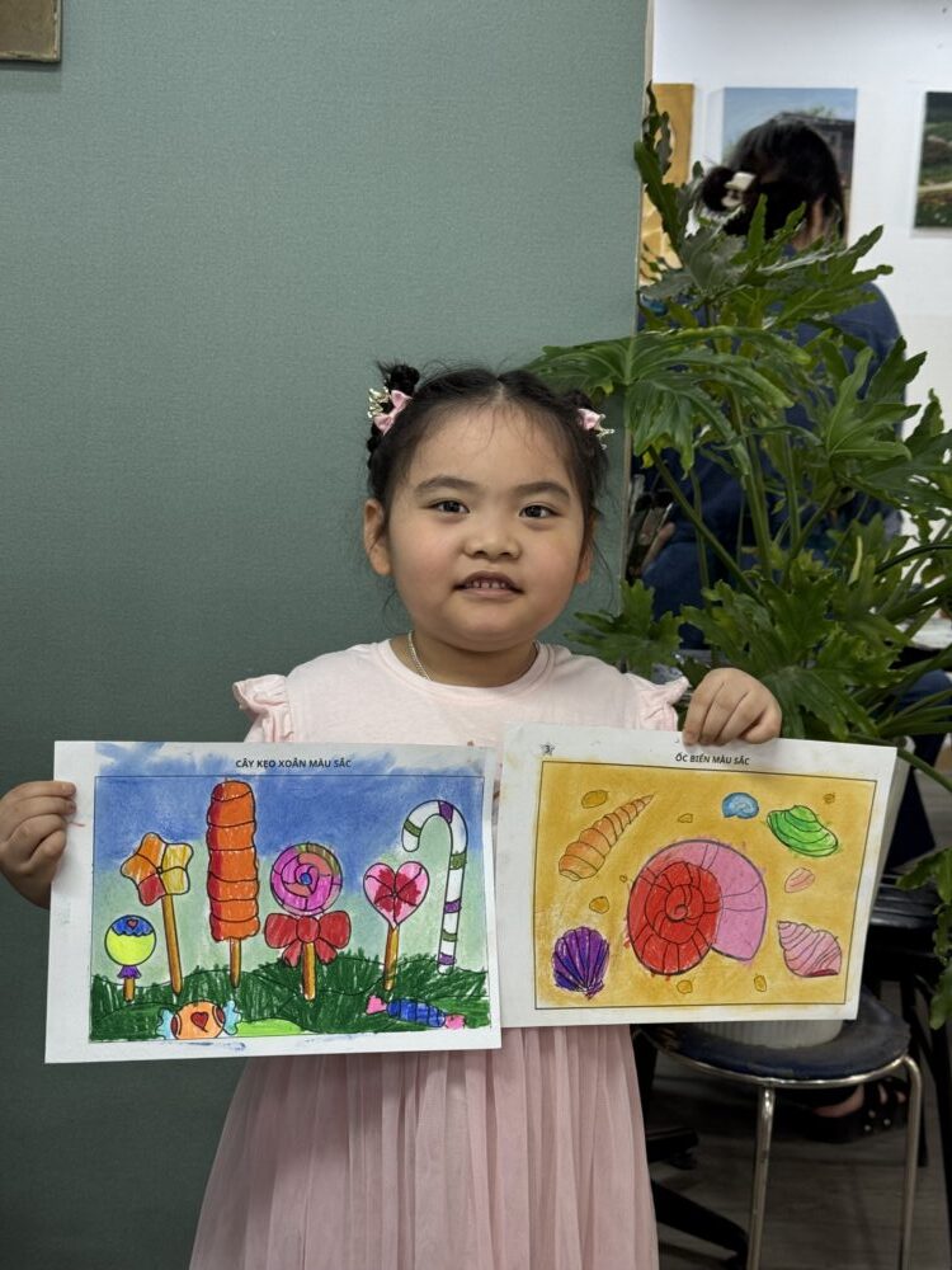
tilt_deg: -7.3
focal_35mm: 48
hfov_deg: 30.3
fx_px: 1760
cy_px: 635
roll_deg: -0.4
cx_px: 476
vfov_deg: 39.7
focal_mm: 6.76
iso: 80
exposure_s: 1/100
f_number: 1.78
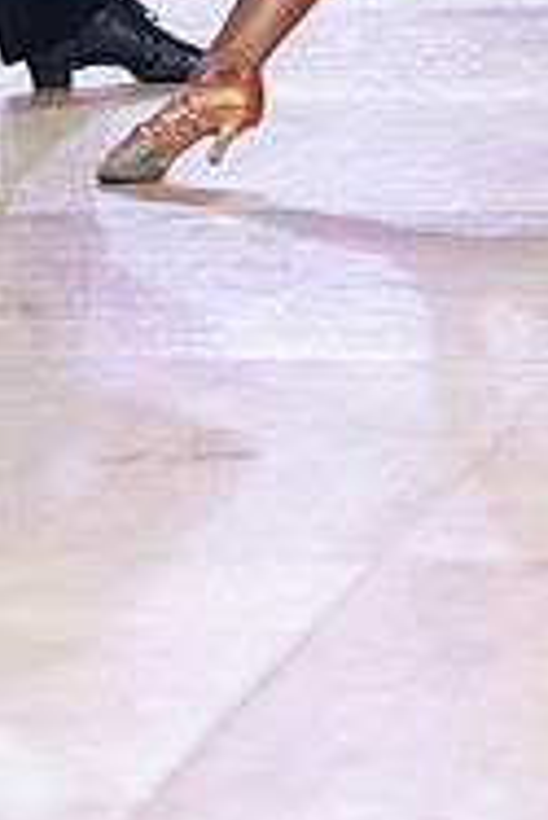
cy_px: -338
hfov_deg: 3.8
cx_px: 283
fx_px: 8341
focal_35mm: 366
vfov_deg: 5.6
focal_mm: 118
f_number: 2.8
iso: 2000
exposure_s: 1/500
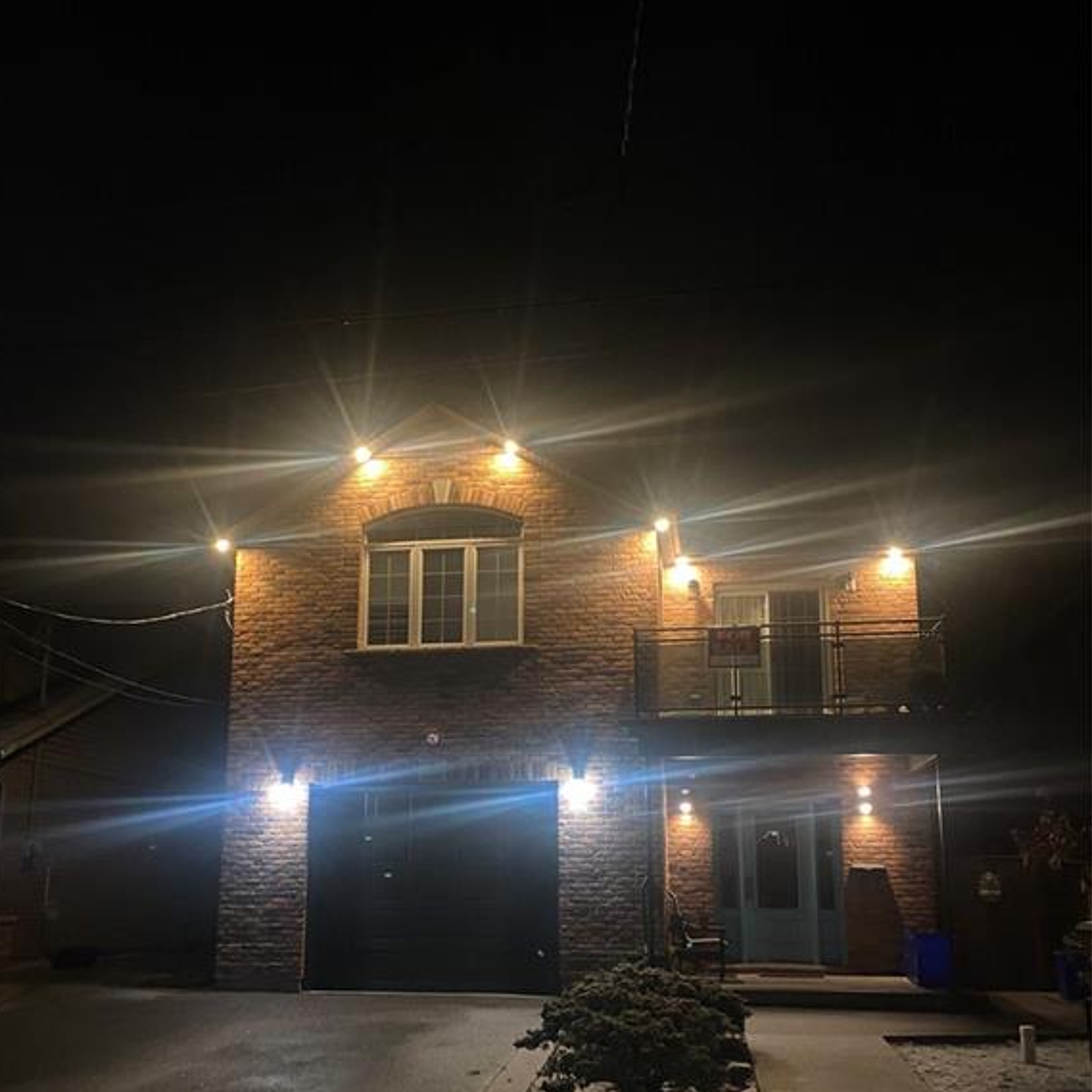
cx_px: 541
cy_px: 693
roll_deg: -0.6
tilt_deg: +9.7
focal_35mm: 31
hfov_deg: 52.5
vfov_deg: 51.9
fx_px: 1106
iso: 1000
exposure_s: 1/30
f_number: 1.8
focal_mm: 4.25
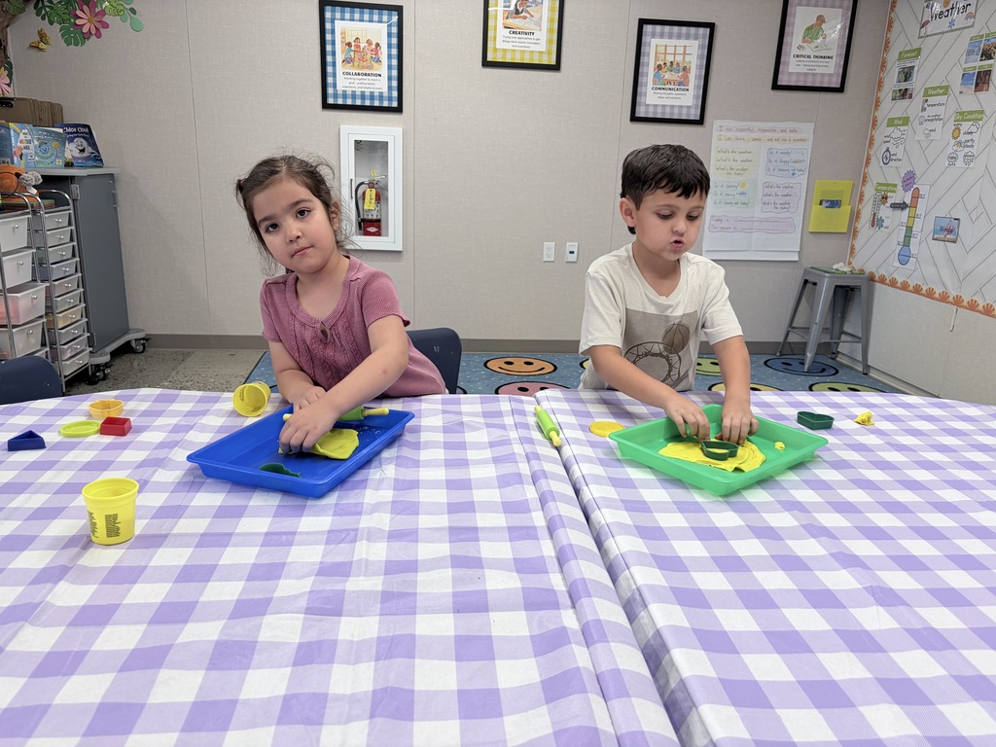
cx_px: 498
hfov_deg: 67.3
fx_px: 748
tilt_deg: -16.2
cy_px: 374
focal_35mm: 26
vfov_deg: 53.1
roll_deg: -2.4
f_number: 1.6
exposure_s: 1/100
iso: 64
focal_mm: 5.96
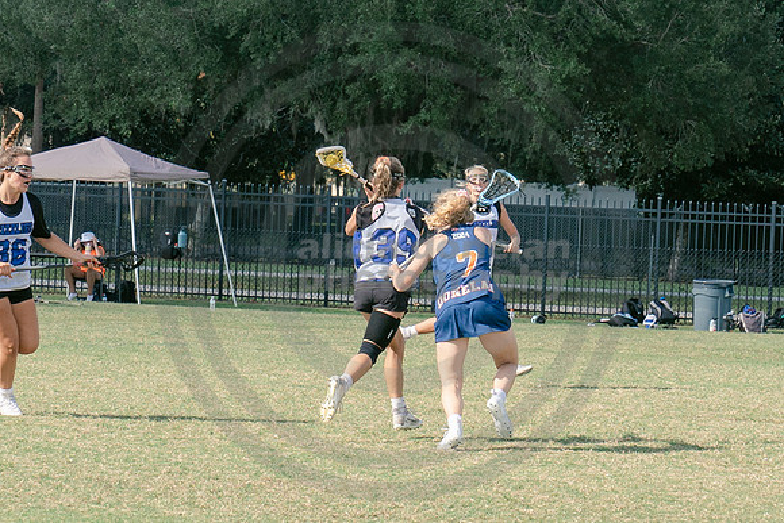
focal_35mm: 222
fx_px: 4834
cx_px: 436
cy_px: 268
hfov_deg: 9.3
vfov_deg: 6.2
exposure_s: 1/800
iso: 250
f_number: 5.6
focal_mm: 70
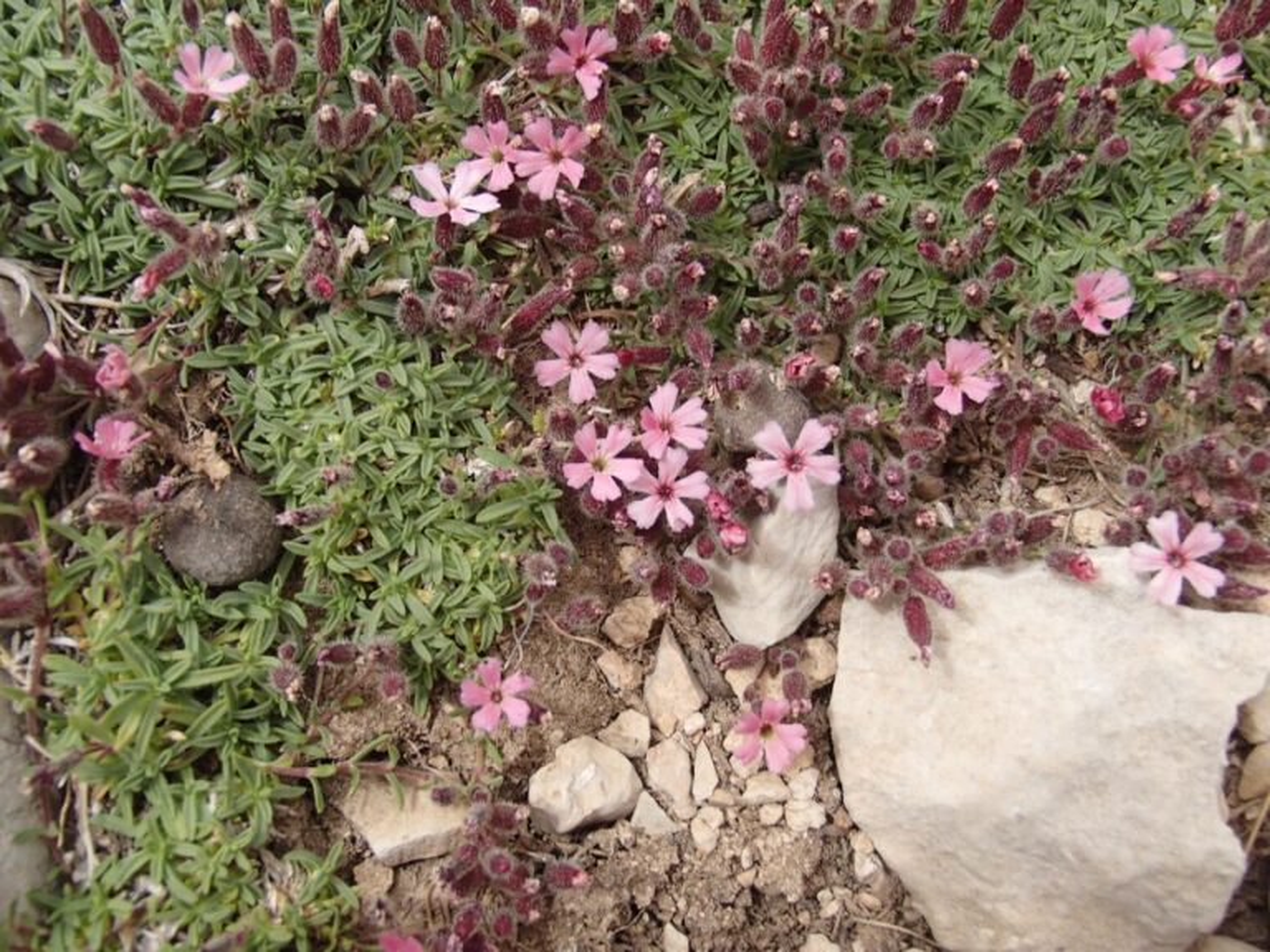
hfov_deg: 50.1
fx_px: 1357
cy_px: 476
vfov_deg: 38.7
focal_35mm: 37
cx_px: 635
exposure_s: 1/500
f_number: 4.7
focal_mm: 6.64
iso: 100
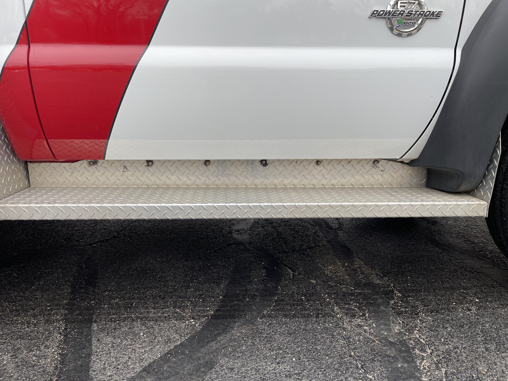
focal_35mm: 26
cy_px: 190
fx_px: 382
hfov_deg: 67.3
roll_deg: +2.7
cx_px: 254
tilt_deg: -13.5
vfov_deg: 53.1
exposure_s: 1/121
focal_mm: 5.1
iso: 50
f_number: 1.6
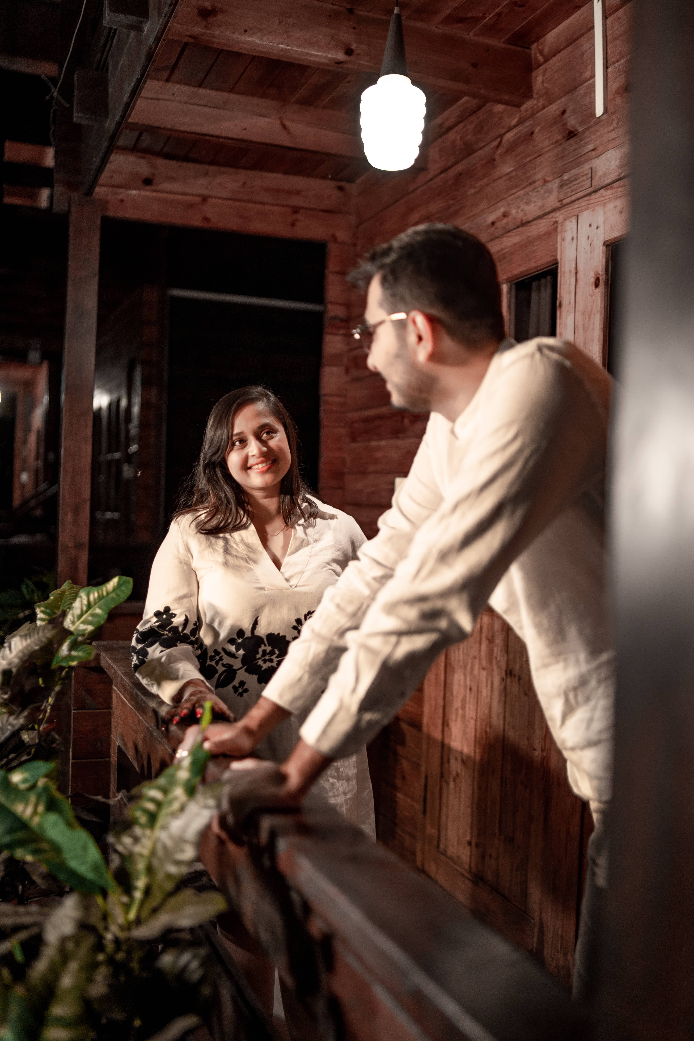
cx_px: 347
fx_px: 1012
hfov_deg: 37.9
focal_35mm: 35
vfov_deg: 54.4
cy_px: 520
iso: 640
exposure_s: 1/200
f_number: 1.4
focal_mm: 35
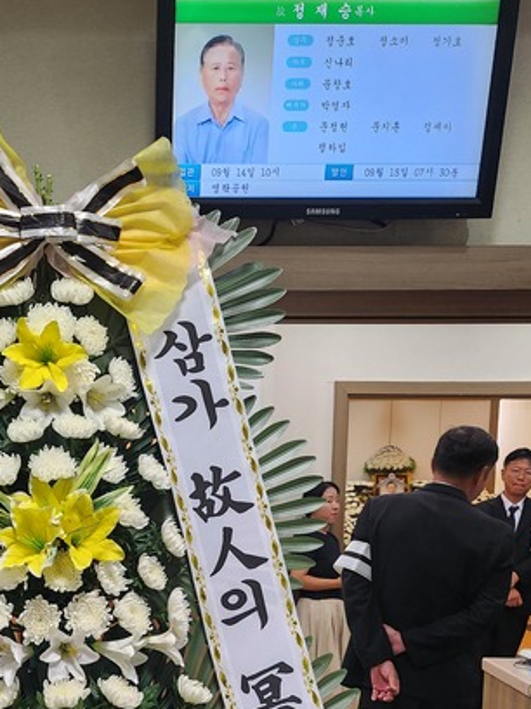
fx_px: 963
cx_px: 144
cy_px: 608
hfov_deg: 30.4
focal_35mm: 47
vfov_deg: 38.3
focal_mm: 5
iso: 250
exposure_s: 1/120
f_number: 1.8
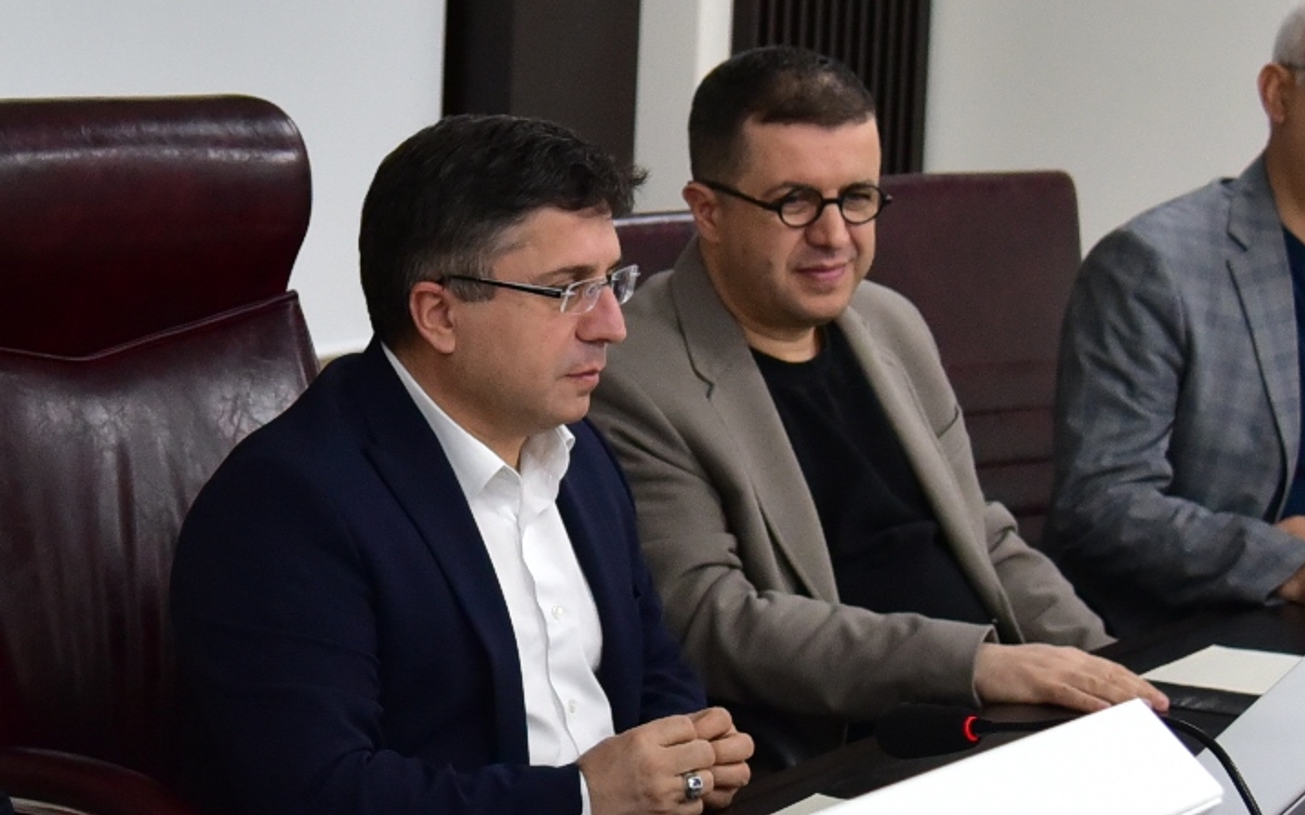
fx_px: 5014
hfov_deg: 14.7
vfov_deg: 9.3
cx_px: 189
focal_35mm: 141
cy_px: 207
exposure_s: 1/500
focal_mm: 44
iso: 2500
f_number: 4
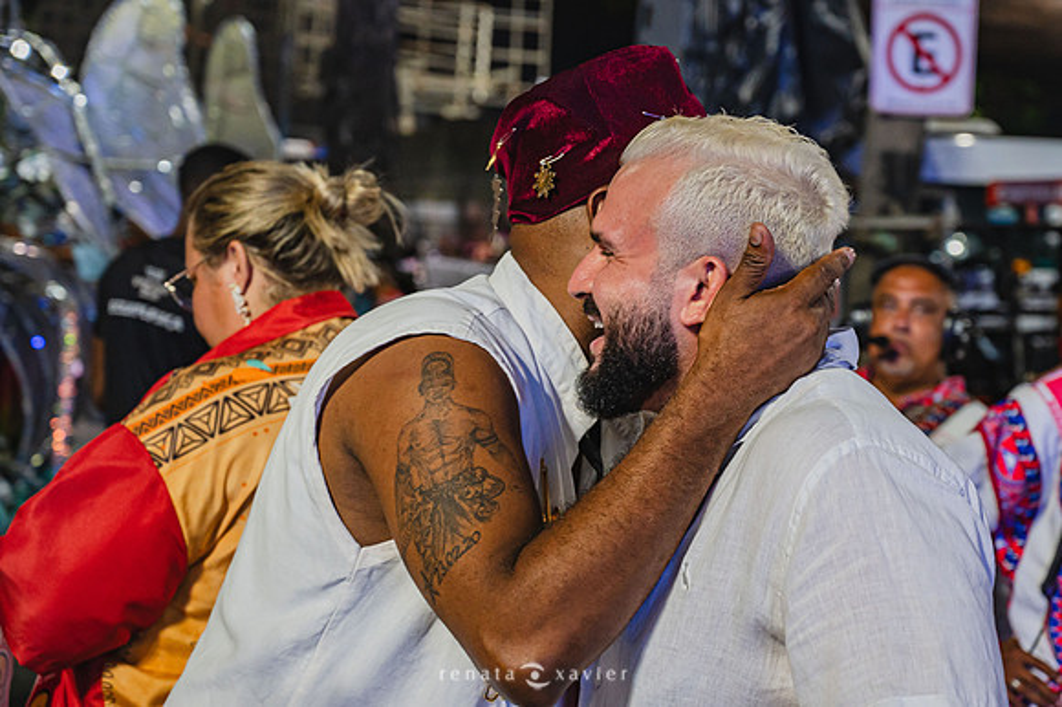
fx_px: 2145
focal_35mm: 73
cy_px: 285
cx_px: 633
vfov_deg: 18.7
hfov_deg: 27.7
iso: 1600
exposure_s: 1/100
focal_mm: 61
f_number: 4.5
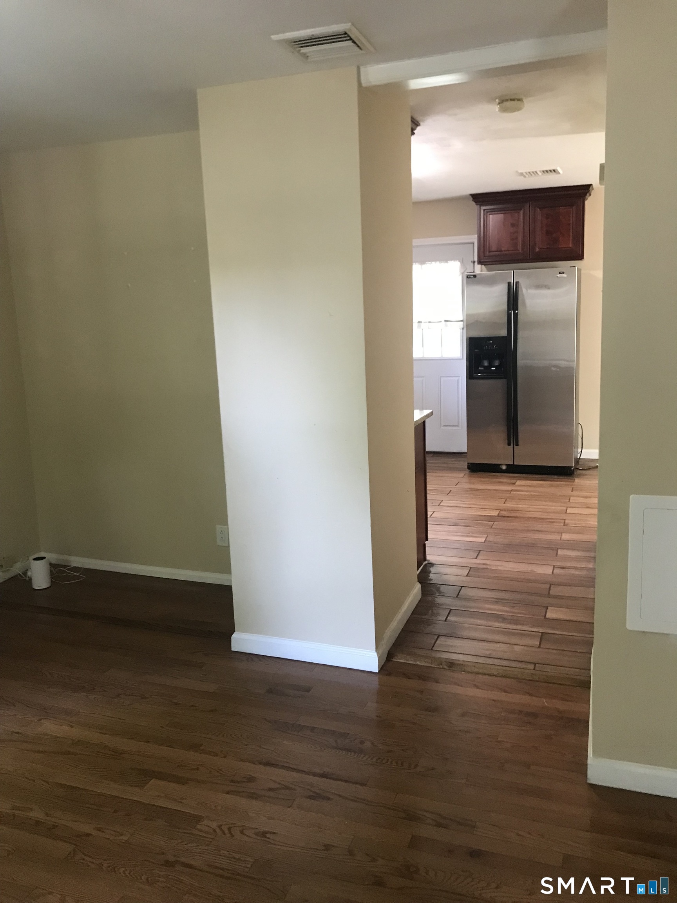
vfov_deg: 63.4
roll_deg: +3.1
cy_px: 452
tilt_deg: -9.3
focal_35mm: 28
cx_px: 338
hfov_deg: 49.7
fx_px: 730
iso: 80
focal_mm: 3.99
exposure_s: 1/15
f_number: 1.8
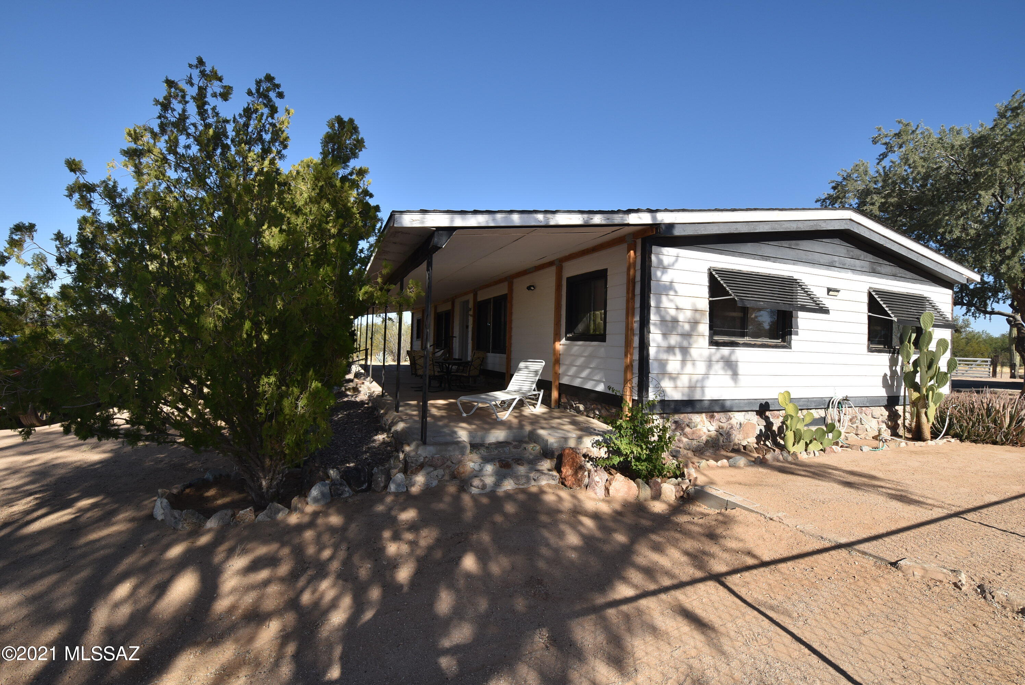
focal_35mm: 15
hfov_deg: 100.3
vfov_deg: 77.4
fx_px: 427
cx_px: 512
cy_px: 342
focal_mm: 10
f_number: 9
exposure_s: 1/200
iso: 100
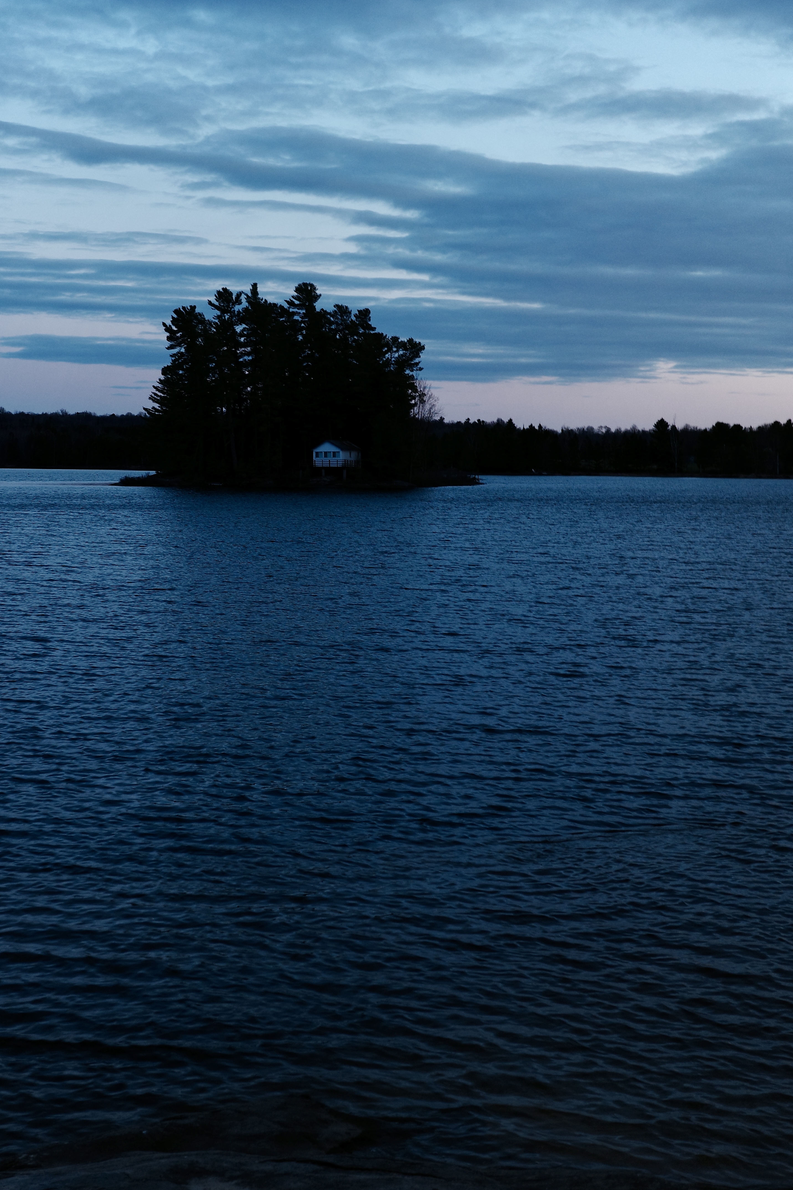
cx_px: 288
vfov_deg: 35.4
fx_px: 1850
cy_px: 435
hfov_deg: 24.1
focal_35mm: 56
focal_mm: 26
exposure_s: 1/15
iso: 100
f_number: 4.5
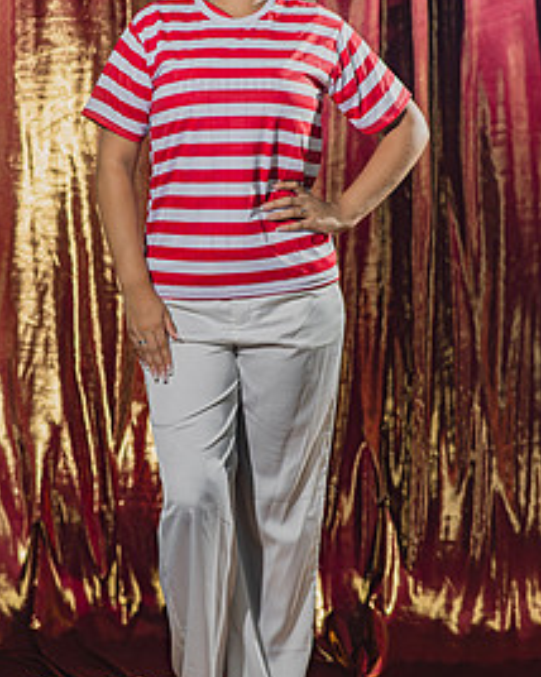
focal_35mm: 134
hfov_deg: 11.5
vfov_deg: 14.4
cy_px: 265
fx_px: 2685
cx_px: 234
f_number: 2.5
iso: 200
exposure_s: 1/200
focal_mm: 85
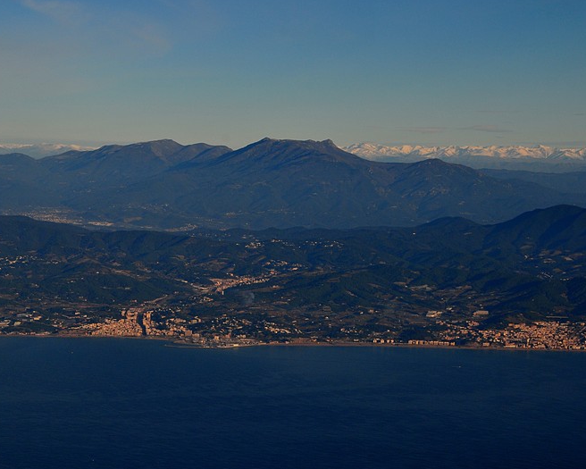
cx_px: 273
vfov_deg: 16.0
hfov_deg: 20.0
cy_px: 234
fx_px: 1665
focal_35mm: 96
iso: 200
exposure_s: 1/500
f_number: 11
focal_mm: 56
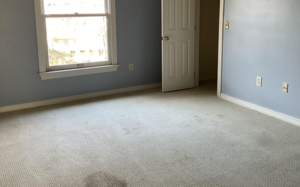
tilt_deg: -11.8
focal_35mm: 40
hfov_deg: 49.3
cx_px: 150
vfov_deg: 31.8
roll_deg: +0.6
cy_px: 66
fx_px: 327
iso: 200
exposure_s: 1/60
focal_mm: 3
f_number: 1.8
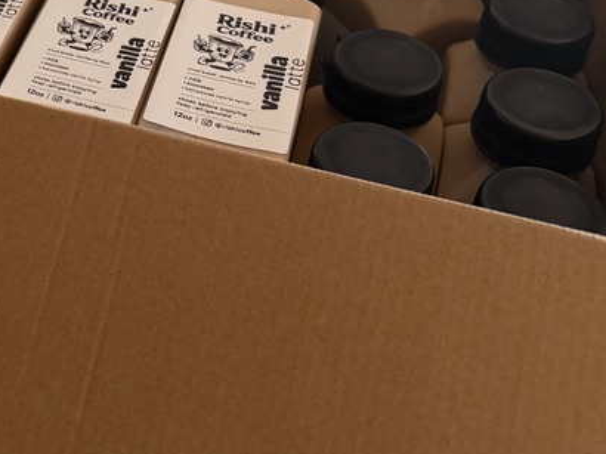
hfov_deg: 29.2
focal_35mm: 60
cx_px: -56
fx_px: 1050
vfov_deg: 23.3
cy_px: -9
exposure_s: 1/76
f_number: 1.78
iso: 200
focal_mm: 6.76
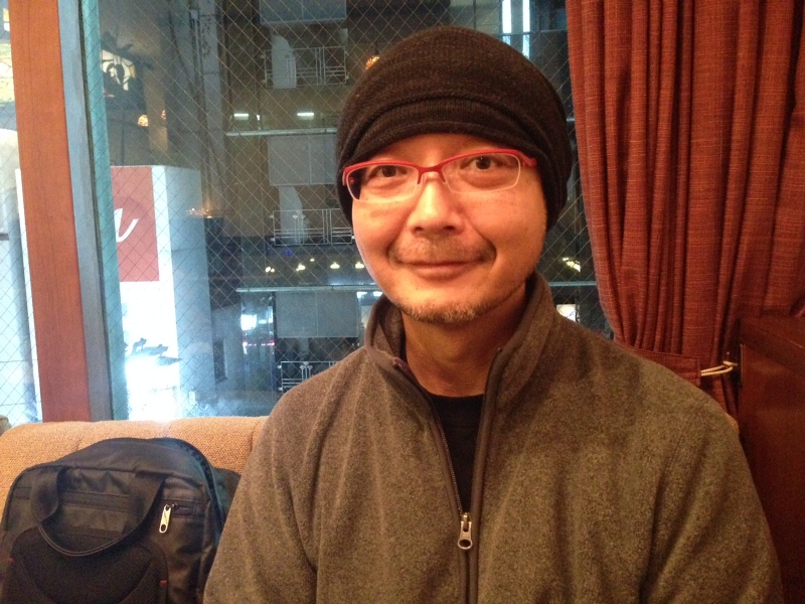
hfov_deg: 55.4
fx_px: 767
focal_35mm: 33
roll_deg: +1.3
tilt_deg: -6.1
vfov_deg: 42.9
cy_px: 302
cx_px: 402
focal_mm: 4.12
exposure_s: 1/15
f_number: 2.4
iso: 800
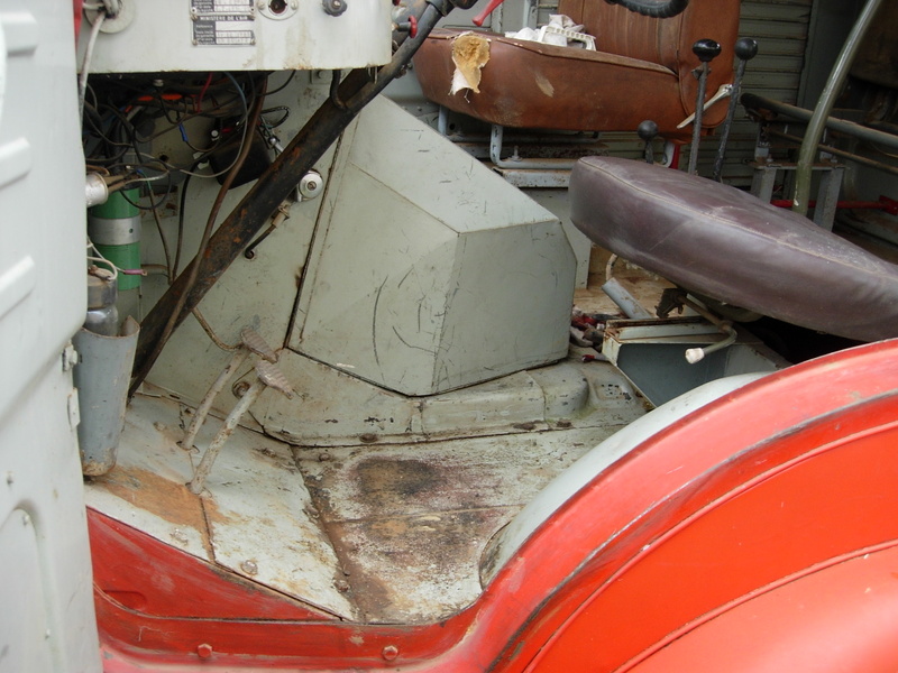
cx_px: 449
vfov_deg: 37.7
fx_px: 986
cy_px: 336
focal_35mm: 38
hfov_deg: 49.0
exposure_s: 1/32.9
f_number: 2.8
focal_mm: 7.8
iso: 79
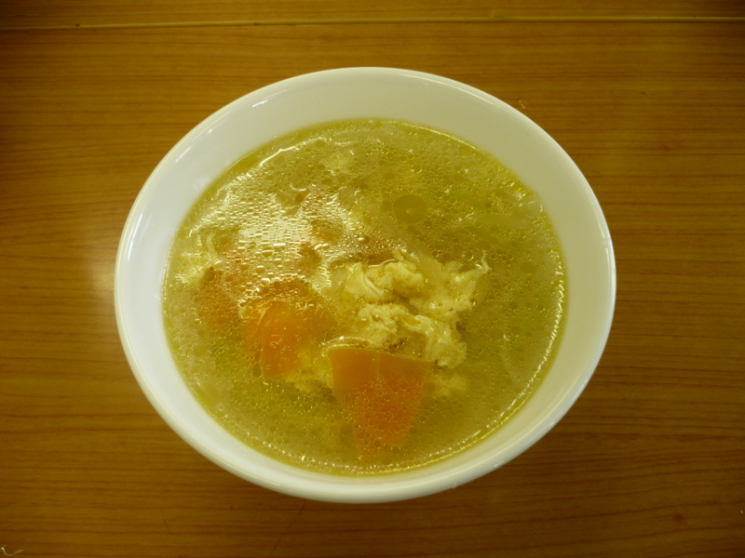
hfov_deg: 52.6
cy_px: 279
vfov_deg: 40.7
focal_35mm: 35
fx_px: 753
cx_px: 372
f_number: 2.8
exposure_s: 1/30
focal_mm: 5.8
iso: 100
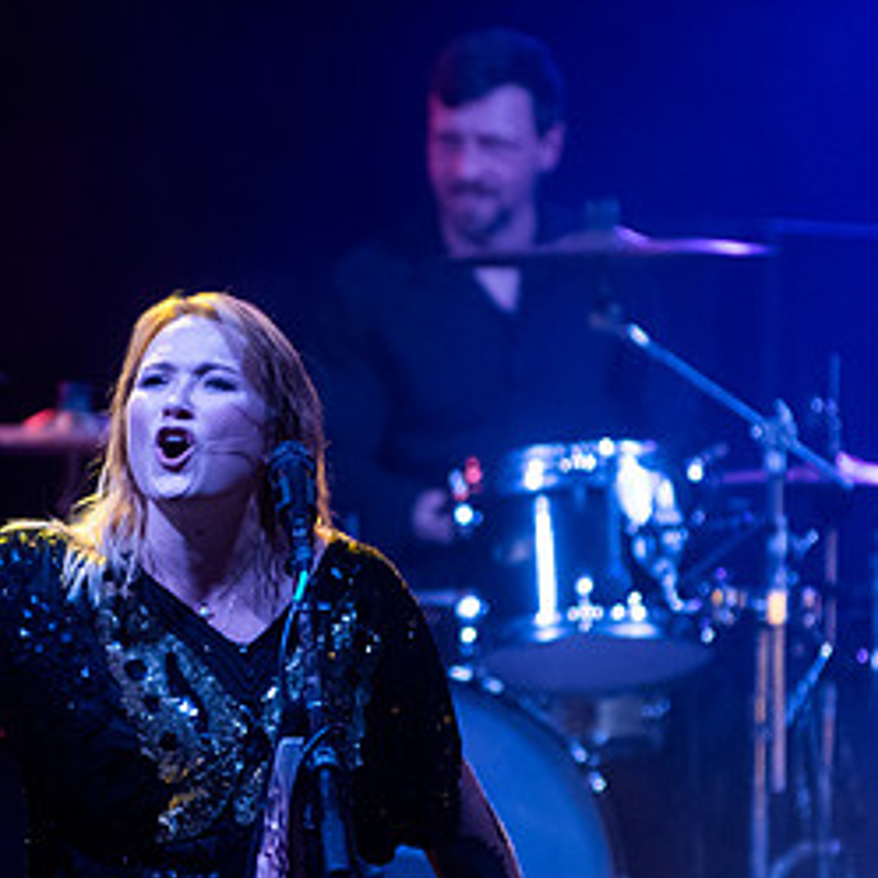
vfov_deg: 3.7
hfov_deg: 3.7
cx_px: 358
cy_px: 502
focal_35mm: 469
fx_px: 13458
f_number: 3.2
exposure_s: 1/400
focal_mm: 200
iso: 2500
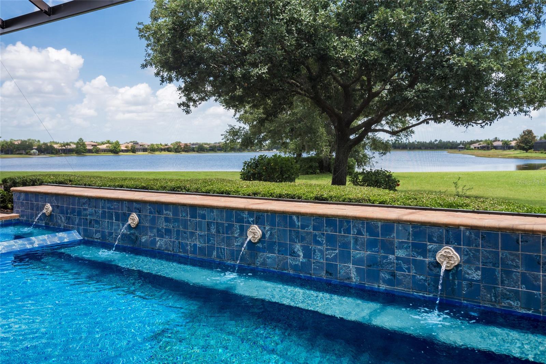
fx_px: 455
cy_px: 182
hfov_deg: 61.9
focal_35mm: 30
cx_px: 273
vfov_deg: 43.6
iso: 180
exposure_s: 1/250
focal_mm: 30
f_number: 5.6
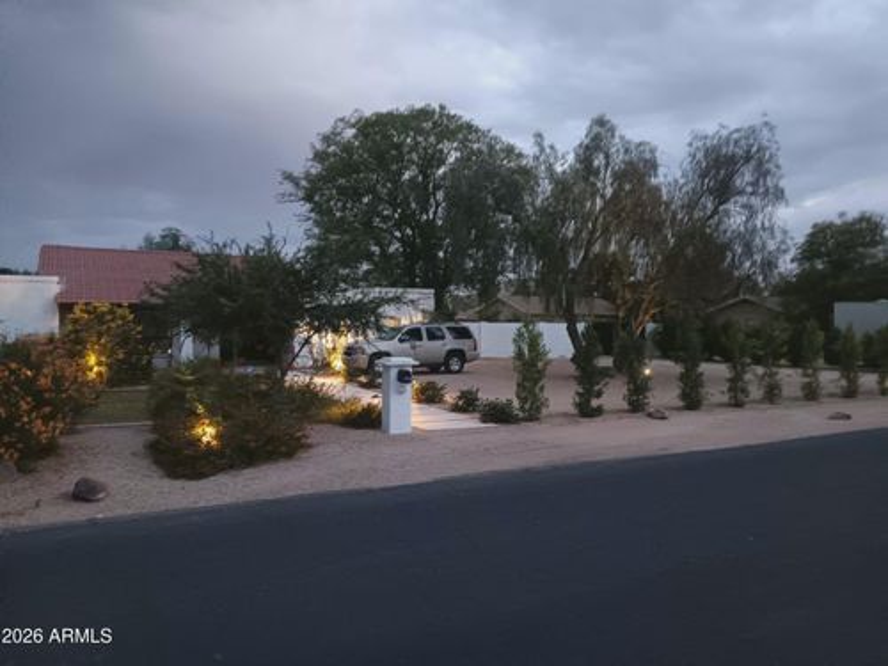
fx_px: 667
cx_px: 444
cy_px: 333
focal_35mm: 26
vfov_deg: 53.1
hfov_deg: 67.3
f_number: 1.8
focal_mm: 3.98
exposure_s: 1/14.5
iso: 800
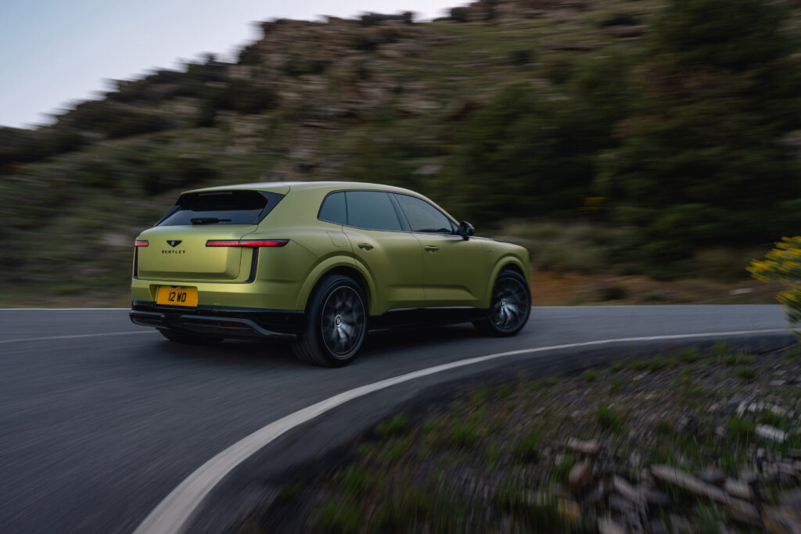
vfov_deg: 36.9
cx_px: 400
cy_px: 267
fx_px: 801
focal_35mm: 36
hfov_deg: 53.1
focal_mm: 36
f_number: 10
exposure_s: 1/25
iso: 200
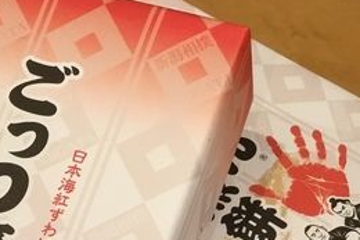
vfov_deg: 13.0
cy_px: 318
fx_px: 1009
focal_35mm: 101
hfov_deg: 20.1
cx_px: 93
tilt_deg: -59.2
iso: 80
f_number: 2.4
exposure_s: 1/33
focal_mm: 3.3
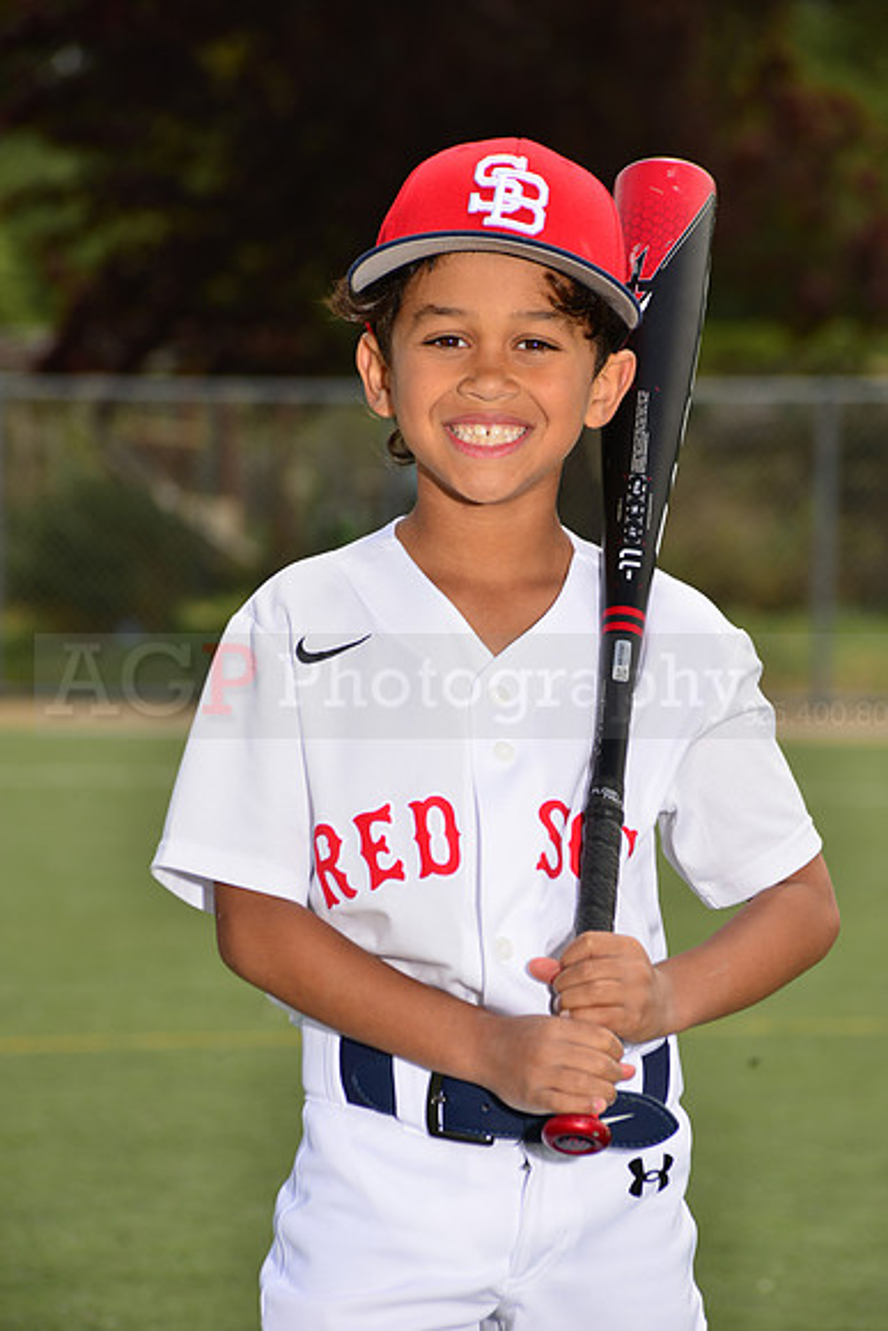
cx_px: 444
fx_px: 7395
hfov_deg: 6.9
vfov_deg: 10.3
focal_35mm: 200
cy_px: 666
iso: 125
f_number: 11
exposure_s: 1/200
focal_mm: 200
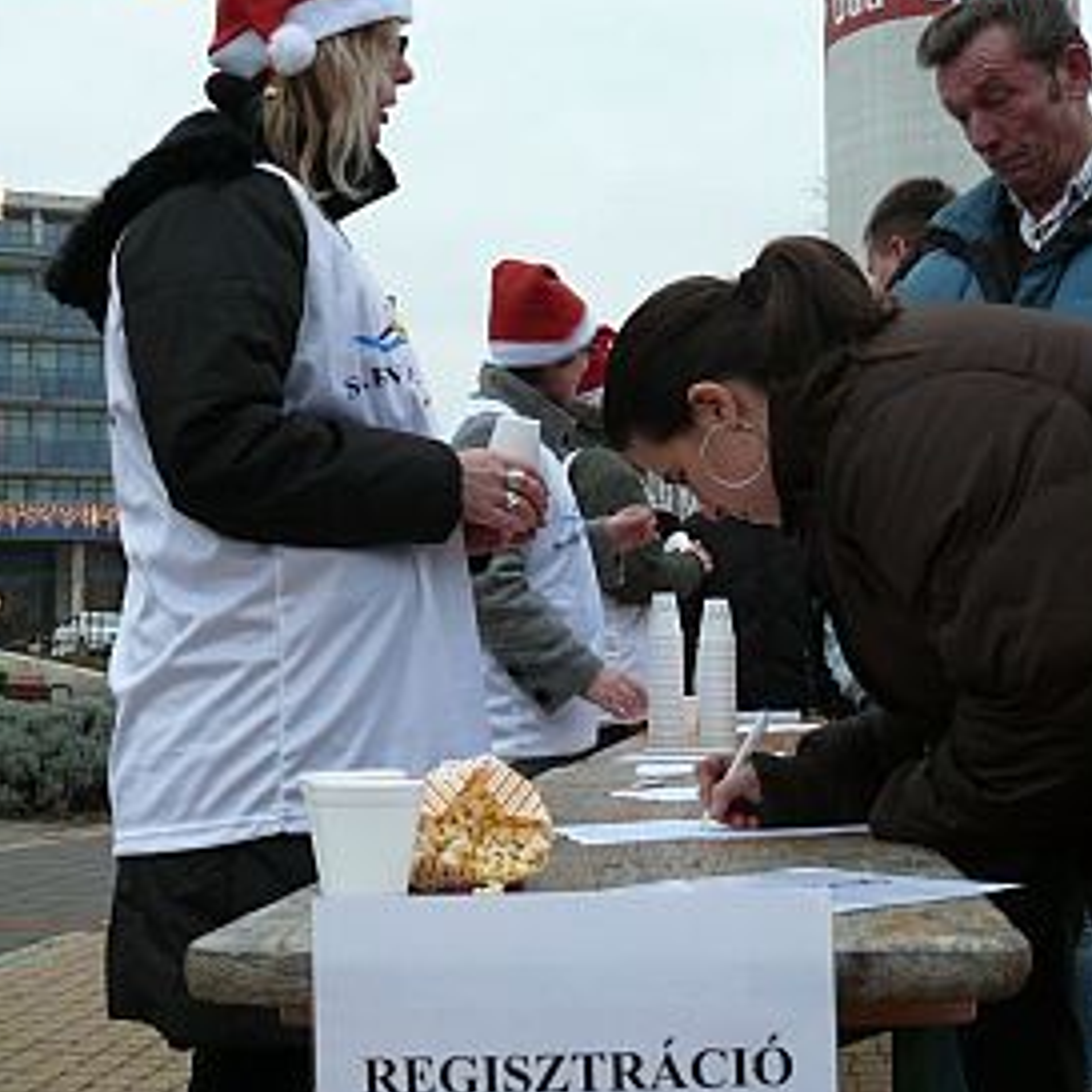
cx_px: 768
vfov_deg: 33.4
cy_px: 500
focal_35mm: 51
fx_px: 1820
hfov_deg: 33.0
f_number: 2.8
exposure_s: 1/20
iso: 200
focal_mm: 7.4
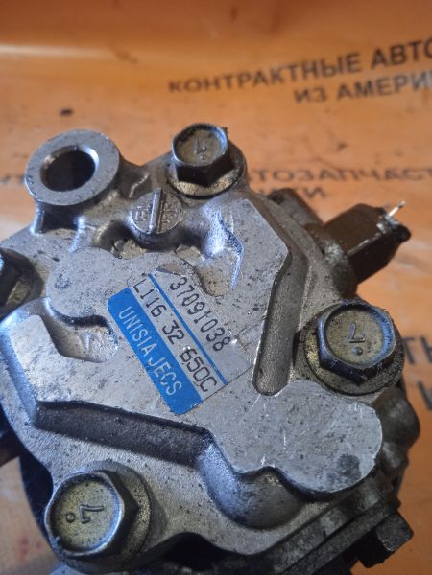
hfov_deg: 49.7
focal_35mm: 28
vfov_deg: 63.4
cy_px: 288
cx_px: 216
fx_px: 466
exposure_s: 1/25
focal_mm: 3.43
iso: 759
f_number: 2.2
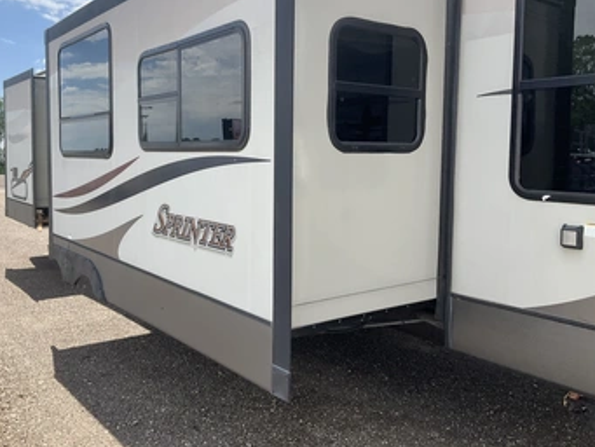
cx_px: 272
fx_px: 585
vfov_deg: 41.7
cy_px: 192
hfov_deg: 53.9
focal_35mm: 34
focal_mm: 3
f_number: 1.8
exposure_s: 1/792
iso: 25
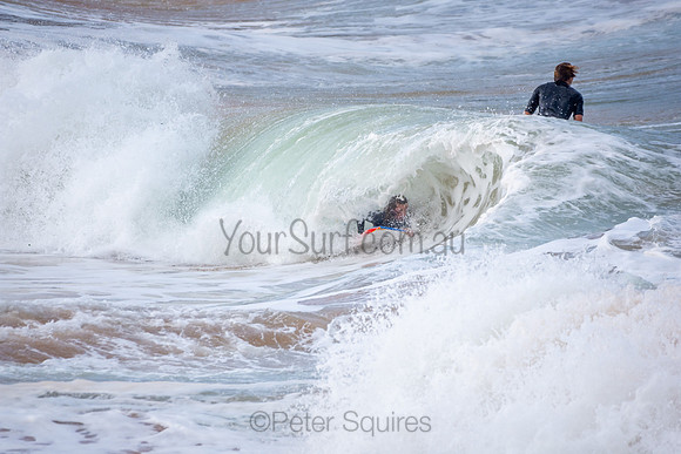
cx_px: 340
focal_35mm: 750
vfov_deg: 1.8
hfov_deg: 2.7
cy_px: 227
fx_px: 14190
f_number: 5.6
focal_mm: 500
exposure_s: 1/1250
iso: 220
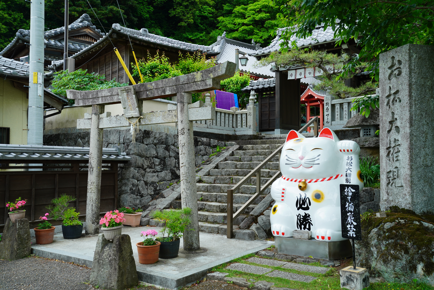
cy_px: 145
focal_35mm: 34
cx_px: 217
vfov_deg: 38.9
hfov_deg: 55.8
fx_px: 410
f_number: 8
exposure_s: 1/40
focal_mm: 34
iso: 250
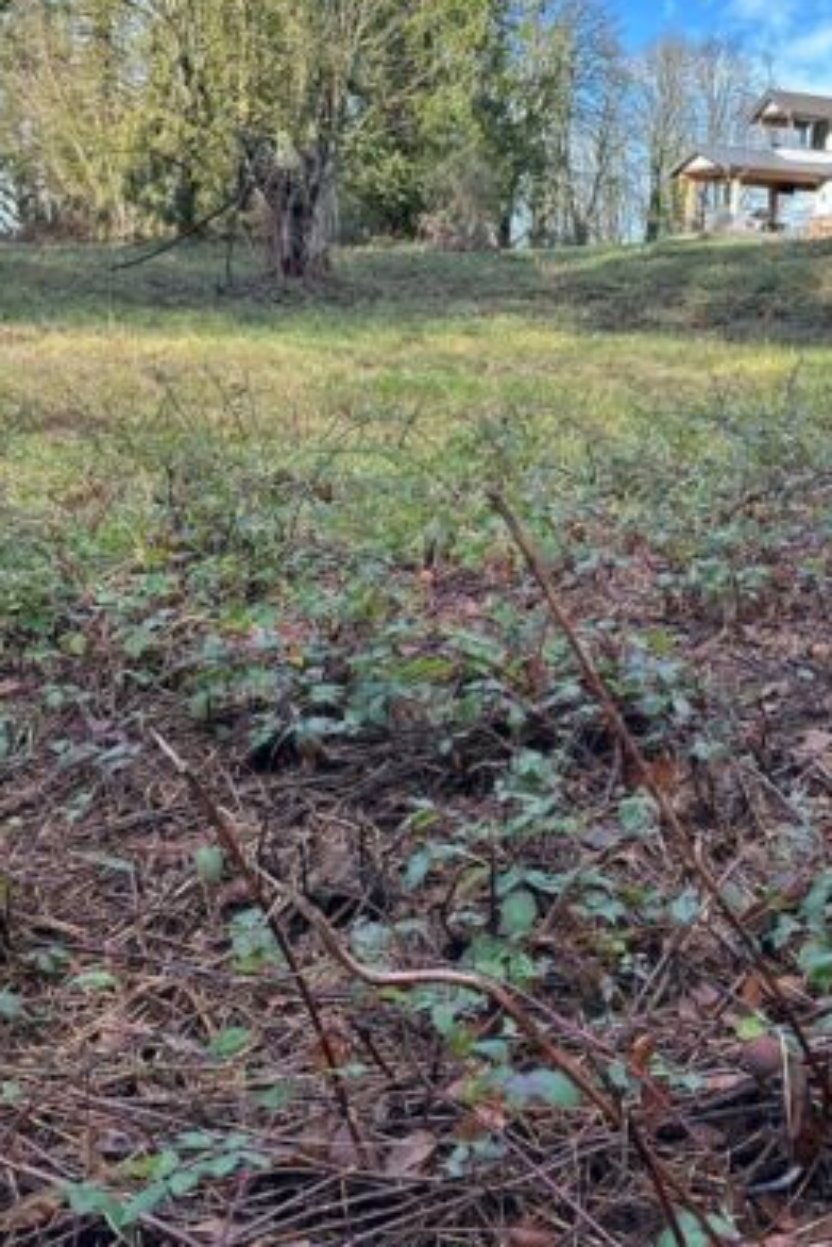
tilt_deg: -5.3
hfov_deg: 38.3
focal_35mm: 34
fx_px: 1178
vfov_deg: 55.4
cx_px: 580
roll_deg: -1.1
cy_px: 499
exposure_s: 1/879
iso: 80
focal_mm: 6.86
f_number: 1.78
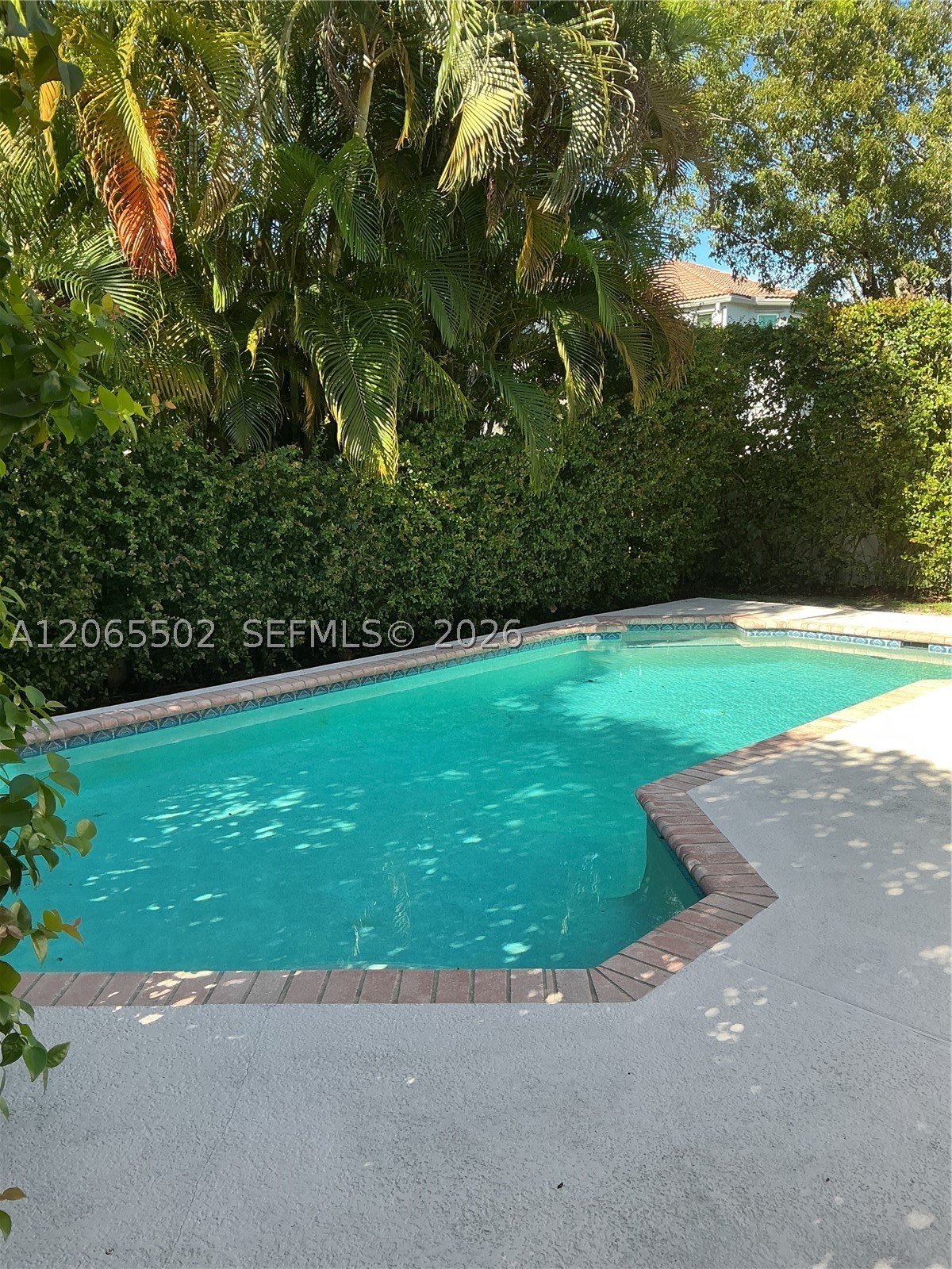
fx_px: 1063
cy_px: 634
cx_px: 476
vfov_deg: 61.7
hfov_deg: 48.2
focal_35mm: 29
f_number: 1.8
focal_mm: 3
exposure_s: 1/239
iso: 20
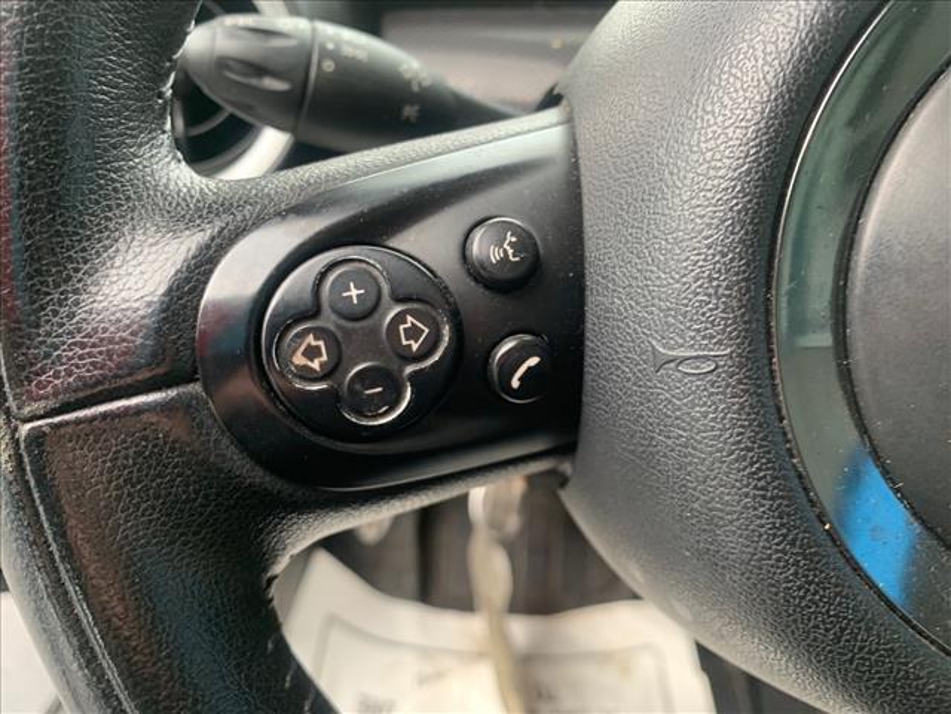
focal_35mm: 26
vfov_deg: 53.1
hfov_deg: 67.3
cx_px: 476
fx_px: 714
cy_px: 357
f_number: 1.8
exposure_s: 1/121
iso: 100
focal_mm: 4.25
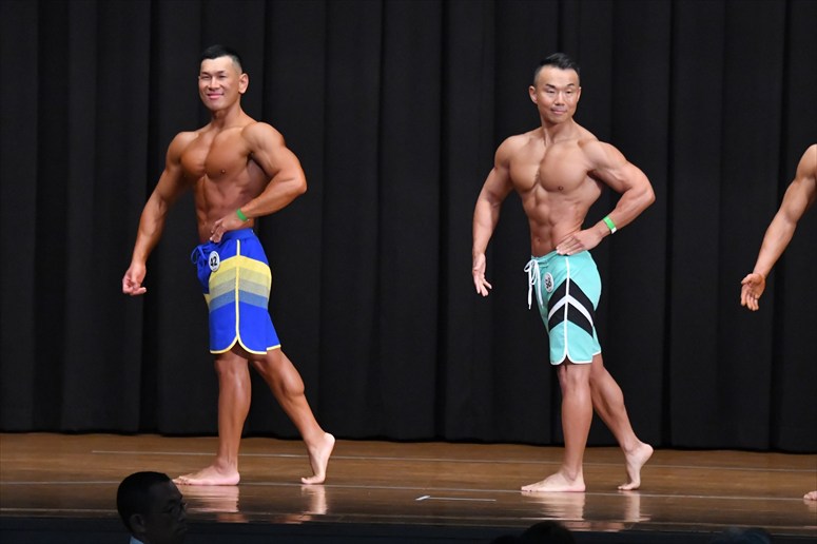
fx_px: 4922
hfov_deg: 9.5
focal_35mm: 217
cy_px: 272
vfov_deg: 6.3
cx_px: 408
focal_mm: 145
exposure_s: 1/400
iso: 8000
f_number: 5.6
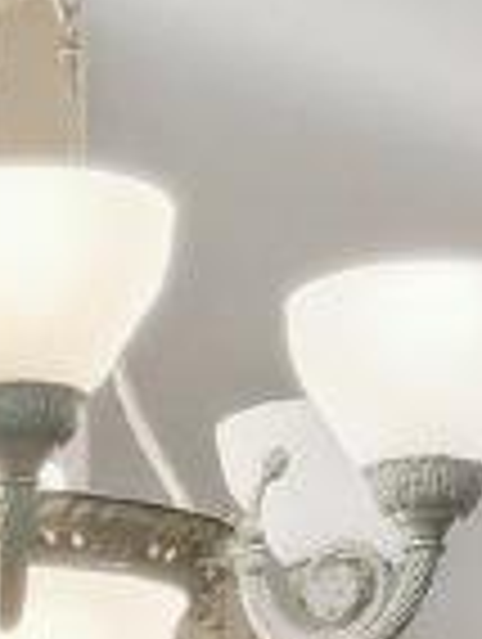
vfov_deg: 11.7
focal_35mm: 152
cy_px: 1267
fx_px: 2814
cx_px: 9
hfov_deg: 9.7
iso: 100
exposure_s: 1/6
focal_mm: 10
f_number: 8
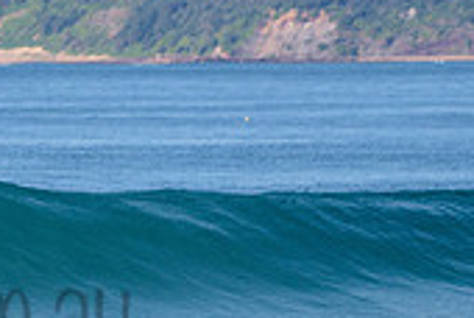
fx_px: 8982
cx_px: -165
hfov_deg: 3.0
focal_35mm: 681
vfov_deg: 2.0
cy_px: 278
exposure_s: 1/2500
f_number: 5.6
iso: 220
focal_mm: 200
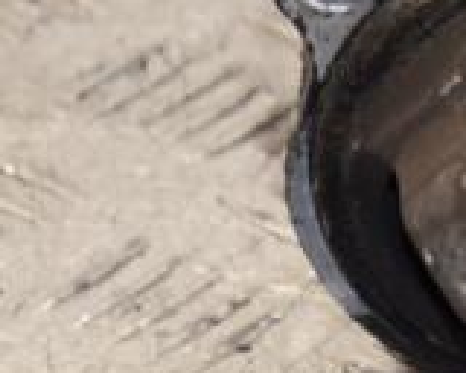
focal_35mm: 554
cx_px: 687
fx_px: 7637
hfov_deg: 3.5
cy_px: -32
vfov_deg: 2.8
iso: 800
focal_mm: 105
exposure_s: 1/100
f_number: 5.6
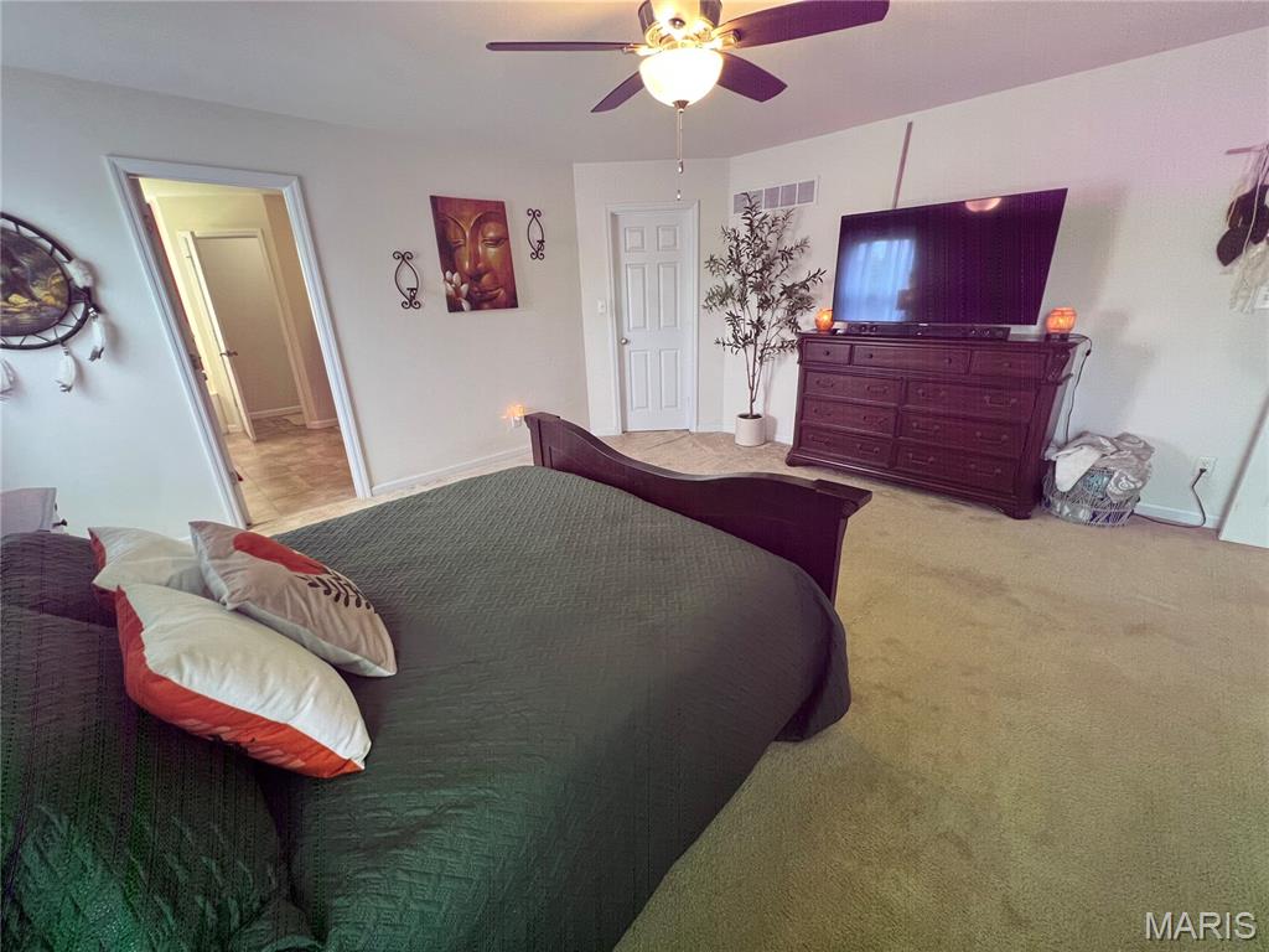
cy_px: 476
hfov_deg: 106.2
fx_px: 477
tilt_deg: -19.7
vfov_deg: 89.9
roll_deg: +2.7
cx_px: 634
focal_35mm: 13
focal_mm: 1.57
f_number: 1.8
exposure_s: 1/60
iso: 200
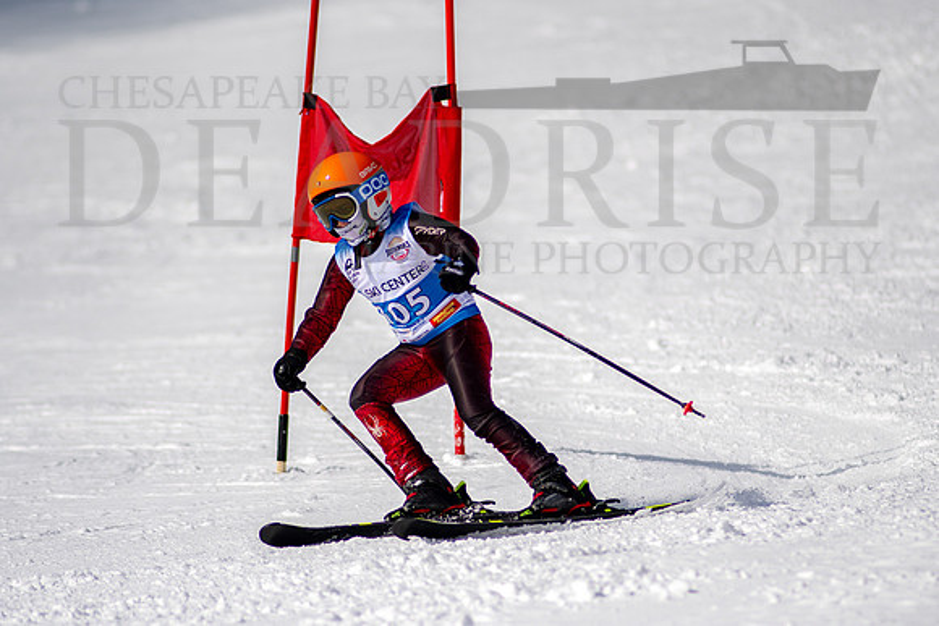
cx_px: 484
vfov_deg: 2.5
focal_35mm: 541
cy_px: 366
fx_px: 14116
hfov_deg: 3.8
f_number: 2.8
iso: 100
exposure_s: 1/6400
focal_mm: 300
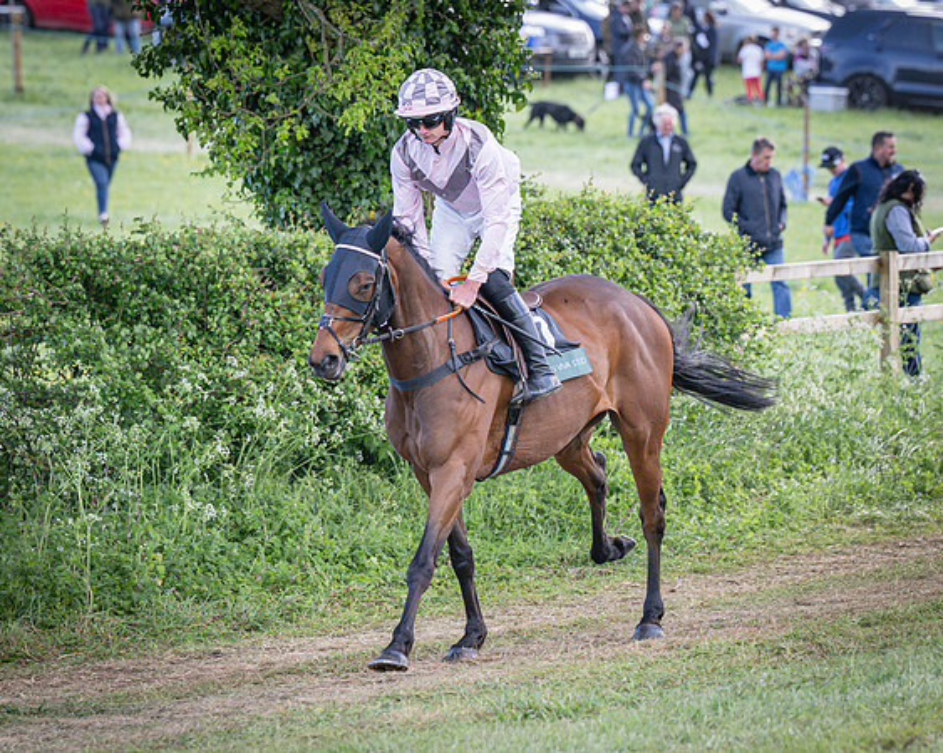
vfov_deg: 5.2
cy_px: 376
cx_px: 415
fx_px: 8236
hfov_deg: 6.6
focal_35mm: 295
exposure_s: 1/640
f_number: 4
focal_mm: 160
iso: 400
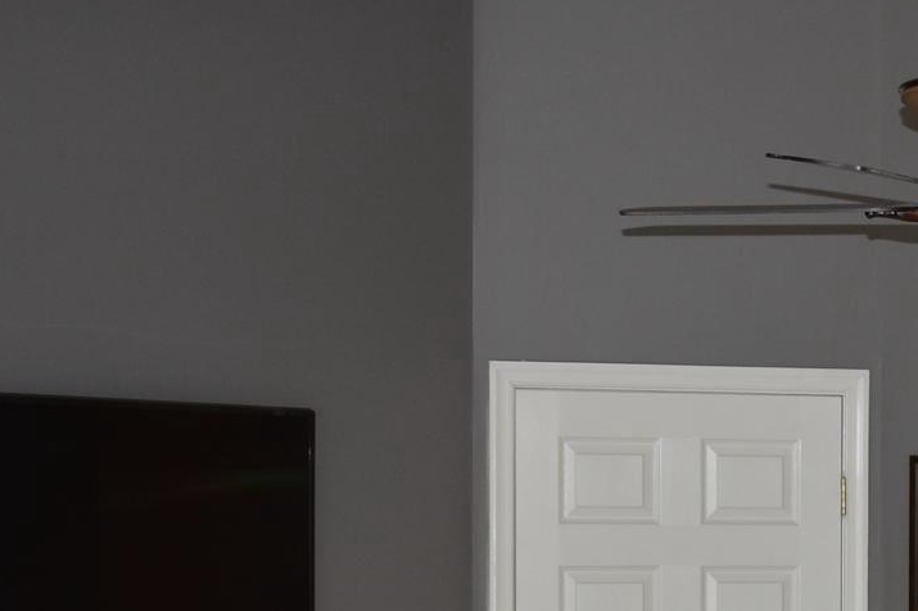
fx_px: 2738
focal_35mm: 107
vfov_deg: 12.5
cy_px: 701
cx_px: 1063
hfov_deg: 18.2
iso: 800
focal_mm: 25
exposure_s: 1/60
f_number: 4
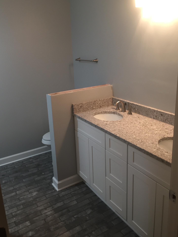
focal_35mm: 31
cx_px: 89
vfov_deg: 58.3
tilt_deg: -16.7
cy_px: 111
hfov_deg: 45.4
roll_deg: +1.6
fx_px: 213
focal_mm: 4.15
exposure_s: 1/30
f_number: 2.2
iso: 80
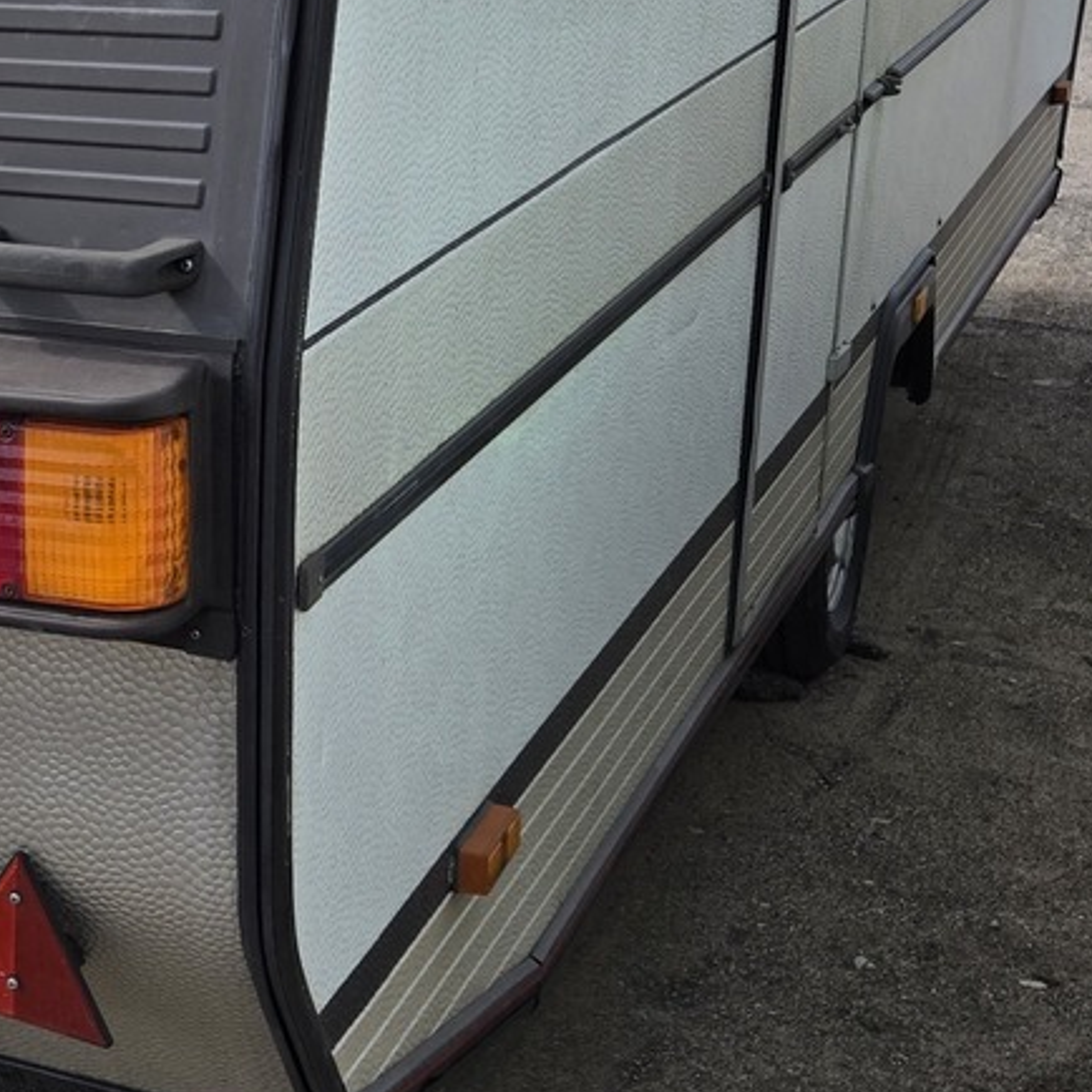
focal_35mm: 75
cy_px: 403
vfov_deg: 23.0
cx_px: -302
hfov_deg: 21.1
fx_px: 2677
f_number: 1.8
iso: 50
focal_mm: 5.4
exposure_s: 1/2921
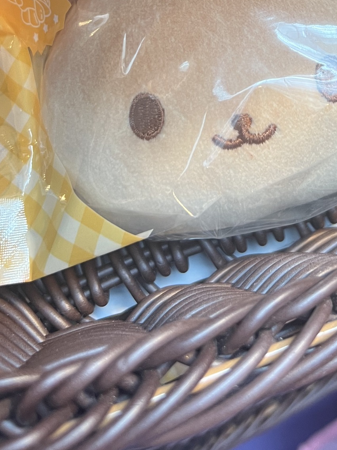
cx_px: 223
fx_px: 714
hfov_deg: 26.4
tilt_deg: -52.3
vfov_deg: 31.9
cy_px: -11
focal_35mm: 55
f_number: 1.5
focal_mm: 5.7
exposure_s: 1/66
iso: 125
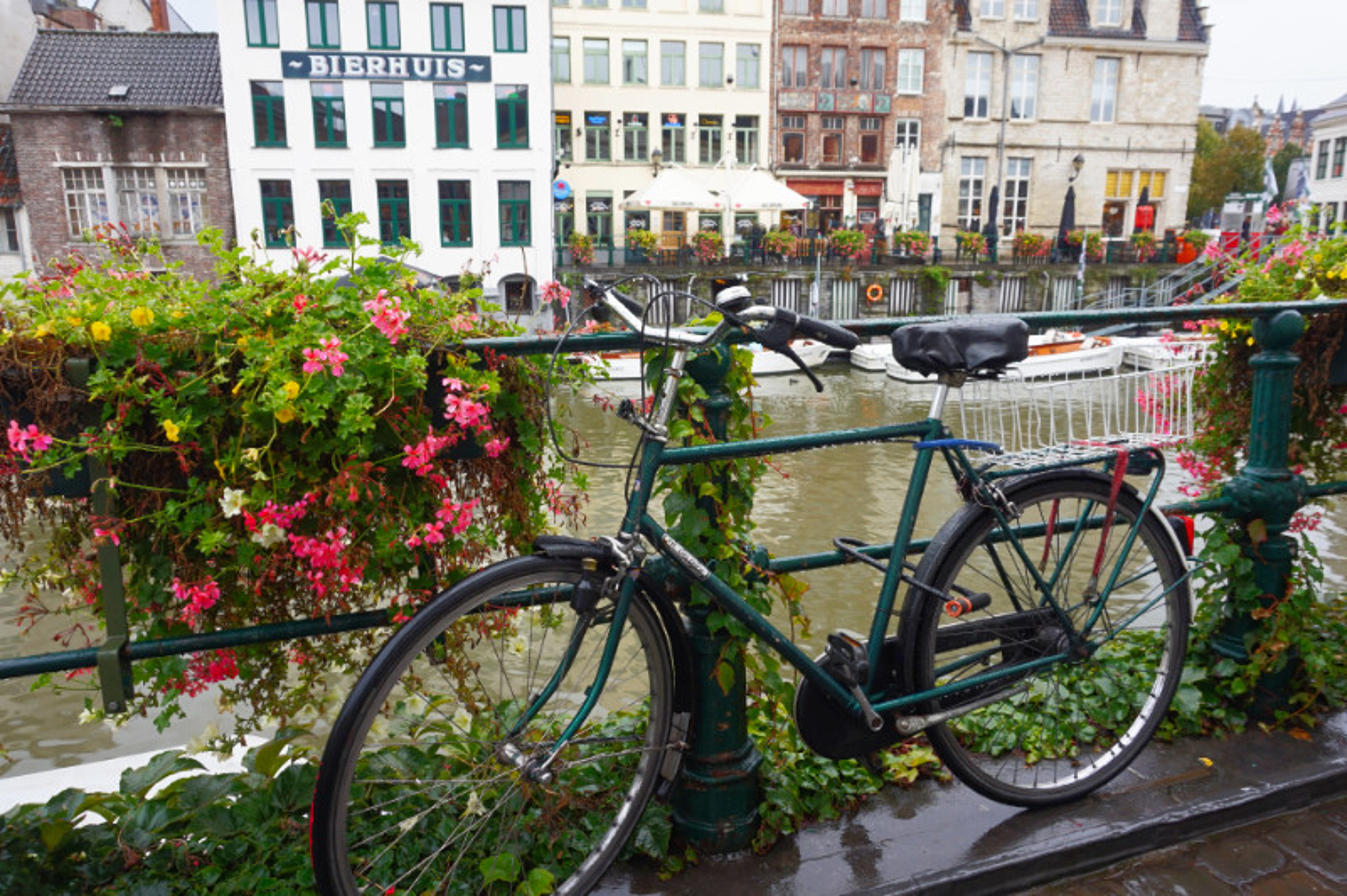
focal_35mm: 24
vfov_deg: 53.1
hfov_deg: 73.8
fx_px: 897
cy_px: 448
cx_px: 674
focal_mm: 16
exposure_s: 1/60
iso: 100
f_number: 5.6
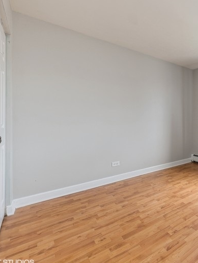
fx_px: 152
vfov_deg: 81.5
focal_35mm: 20
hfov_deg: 51.6
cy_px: 119
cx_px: 202
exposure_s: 1/5
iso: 200
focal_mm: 12
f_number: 9
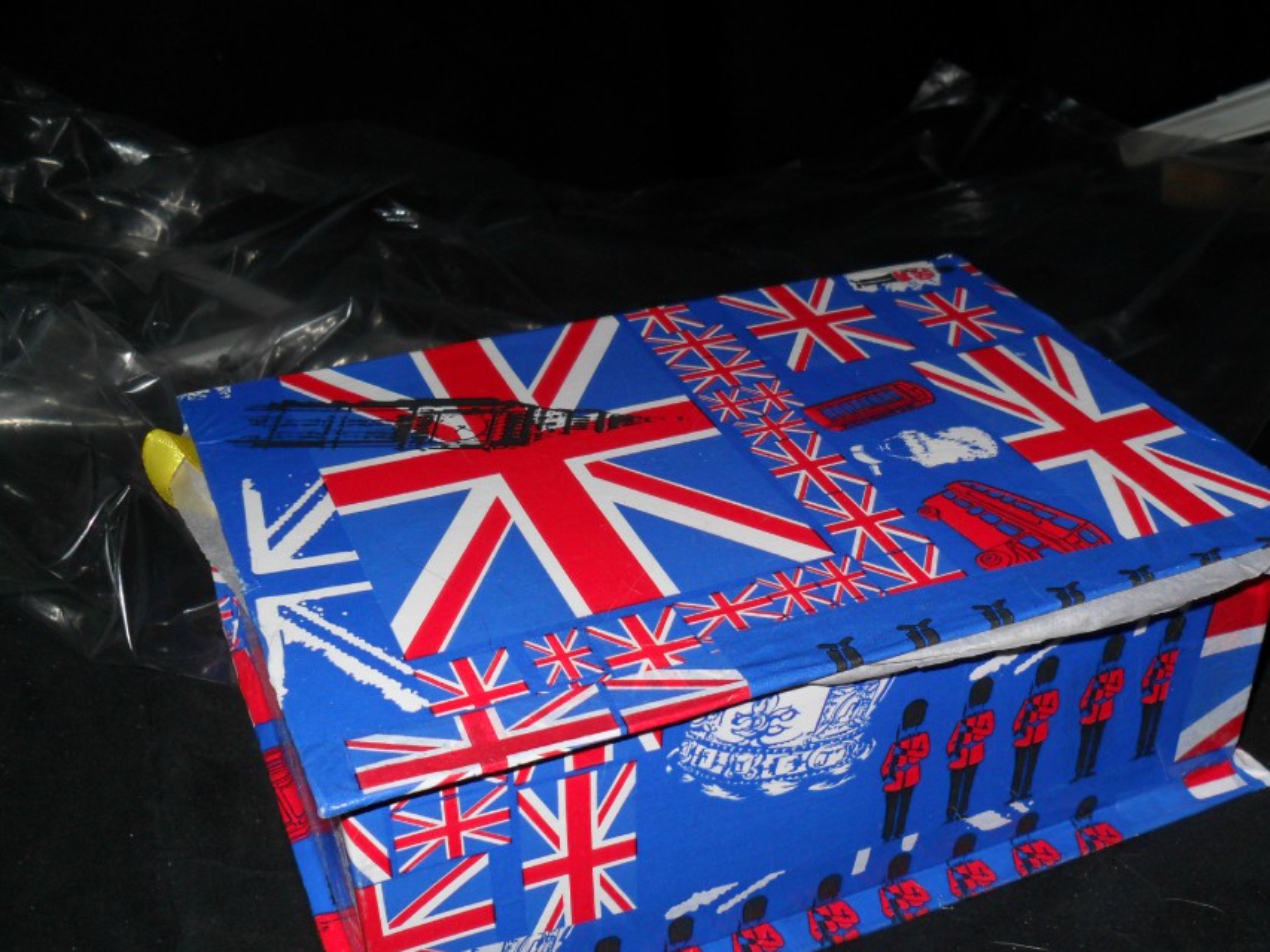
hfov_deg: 44.7
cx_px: 724
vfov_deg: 34.3
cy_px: 522
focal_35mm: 42
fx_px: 1541
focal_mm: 6.3
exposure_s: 1/15
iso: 100
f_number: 7.6
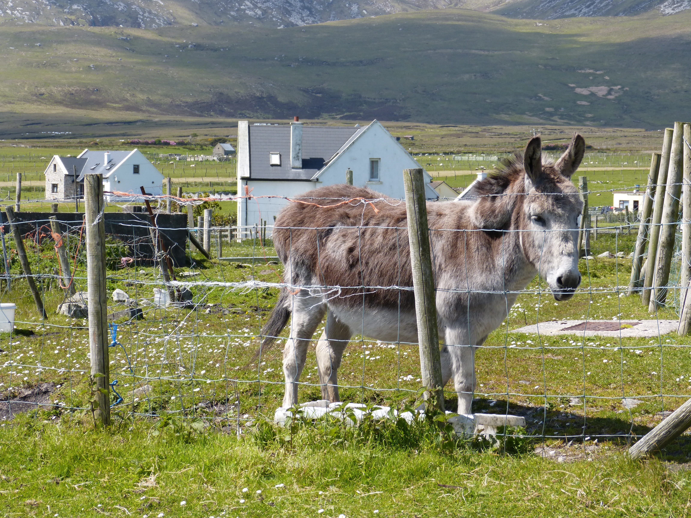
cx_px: 346
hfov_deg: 17.0
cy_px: 259
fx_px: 2316
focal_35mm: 116
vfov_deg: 12.8
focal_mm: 20.8
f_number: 4
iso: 100
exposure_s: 1/500
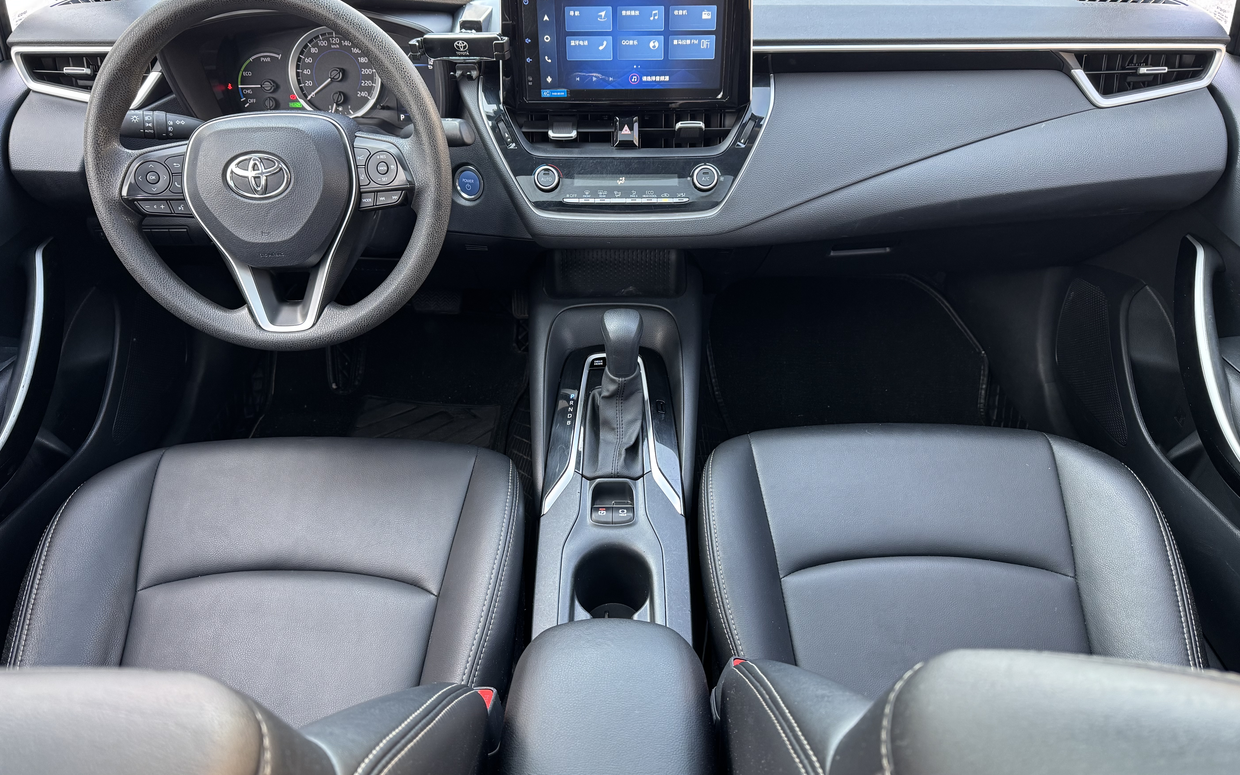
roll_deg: +1.9
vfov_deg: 47.6
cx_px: 619
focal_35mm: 26
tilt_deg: -38.7
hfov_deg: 70.4
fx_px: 879
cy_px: 368
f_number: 1.78
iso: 250
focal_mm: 6.76
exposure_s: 1/60
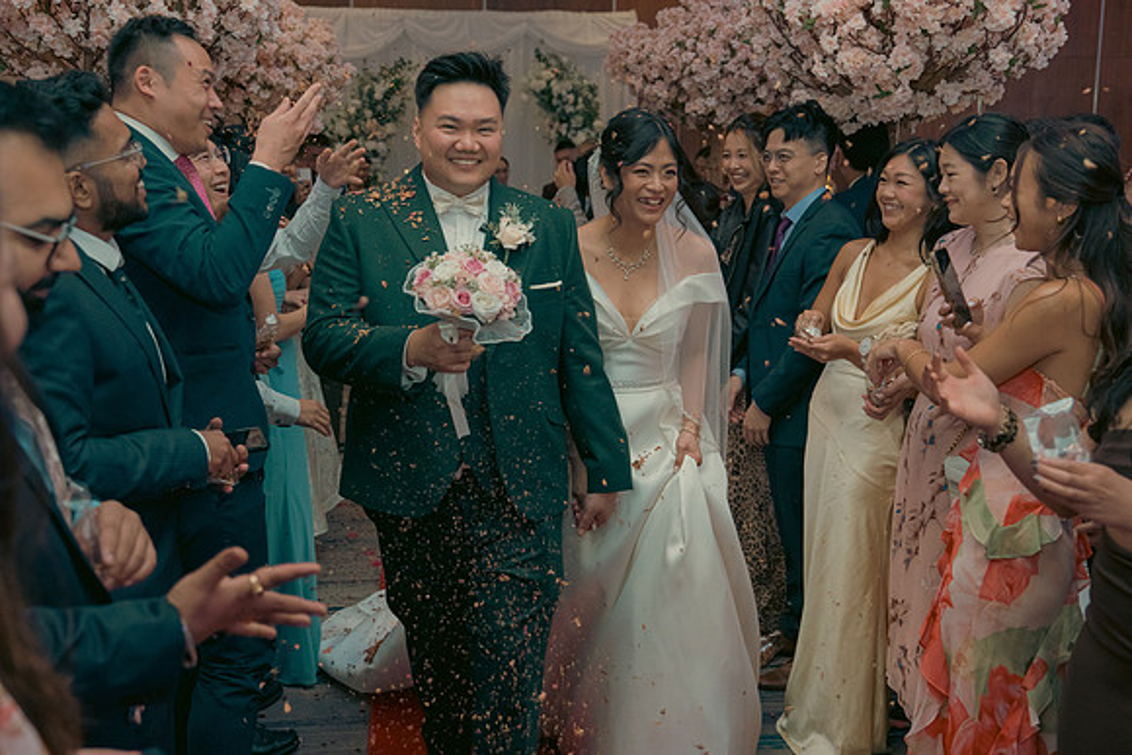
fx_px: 1132
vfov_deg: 36.9
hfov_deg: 53.1
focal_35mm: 36
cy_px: 378
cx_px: 566
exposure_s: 1/160
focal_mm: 36
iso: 2500
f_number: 3.5
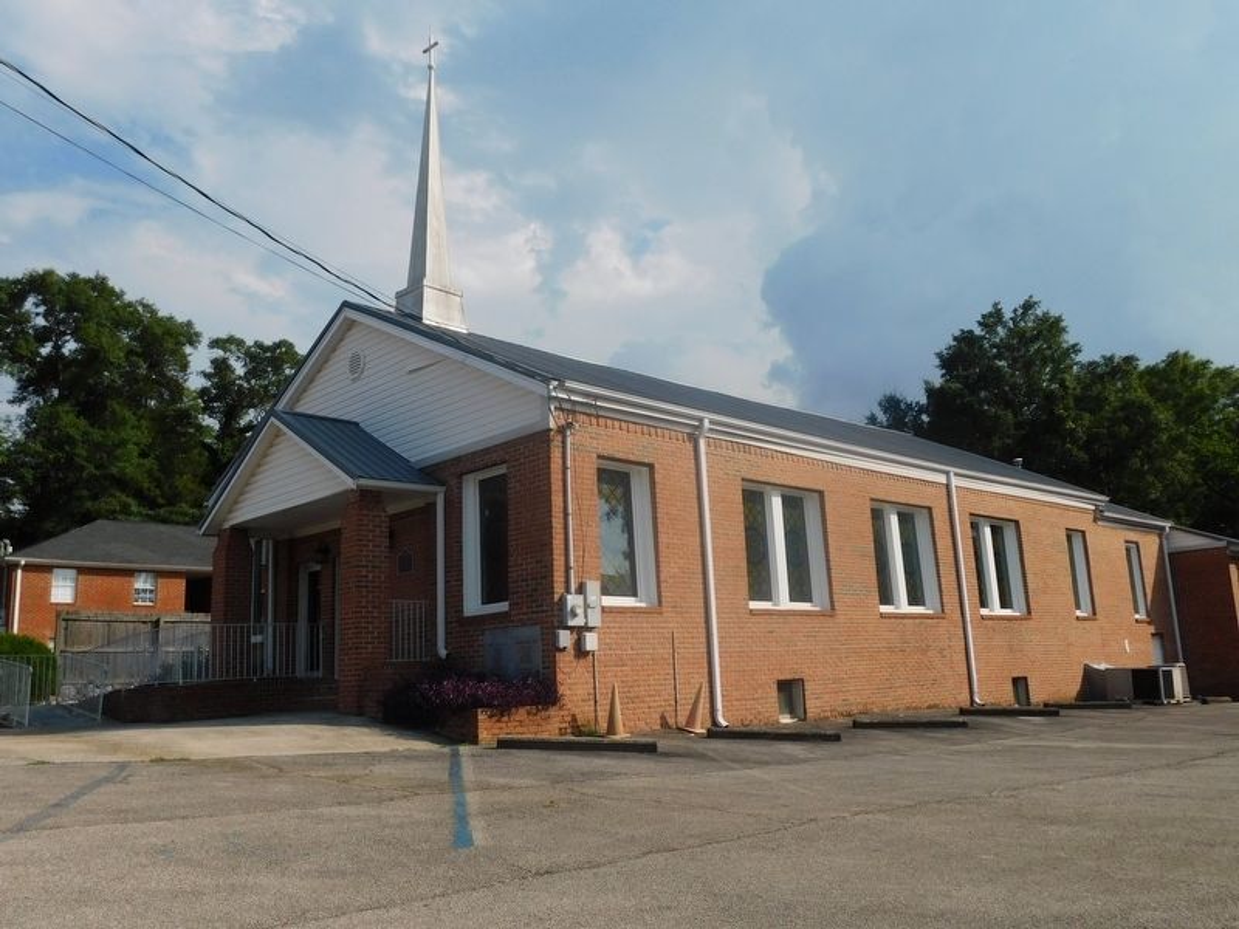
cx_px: 620
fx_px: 1074
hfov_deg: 60.0
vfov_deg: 46.8
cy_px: 464
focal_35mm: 30
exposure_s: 1/500
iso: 125
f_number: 6.4
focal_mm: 5.3
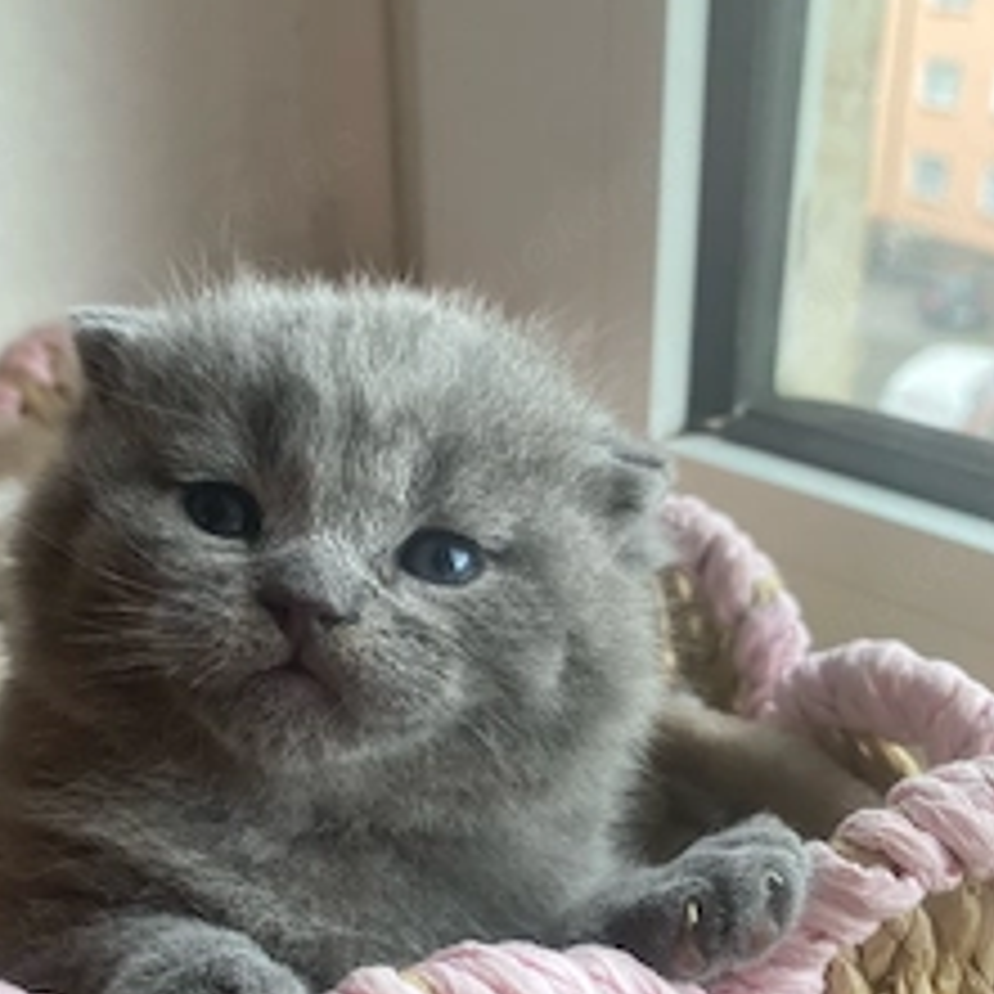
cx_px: 328
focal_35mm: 40
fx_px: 1299
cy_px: 625
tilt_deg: -25.2
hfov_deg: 41.3
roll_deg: +3.3
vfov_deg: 41.5
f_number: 1.8
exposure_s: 1/121
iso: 100
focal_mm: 4.25
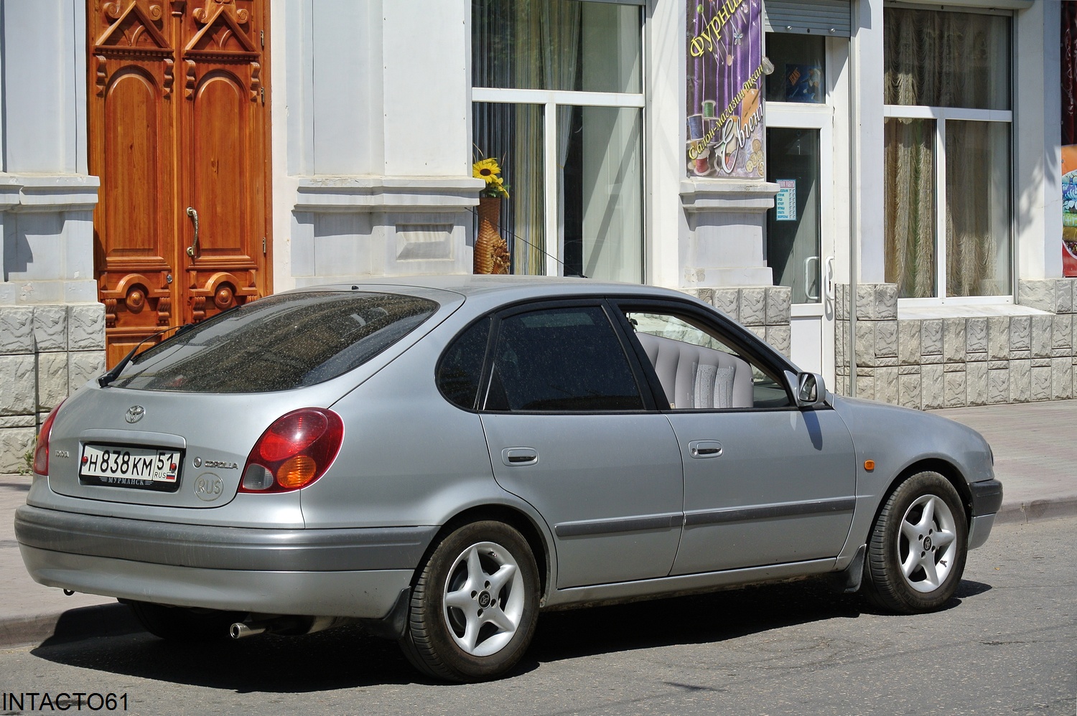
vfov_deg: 13.3
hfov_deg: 19.8
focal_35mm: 103
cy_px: 358
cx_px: 538
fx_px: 3079
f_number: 5
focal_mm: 38.5
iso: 100
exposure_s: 1/1000
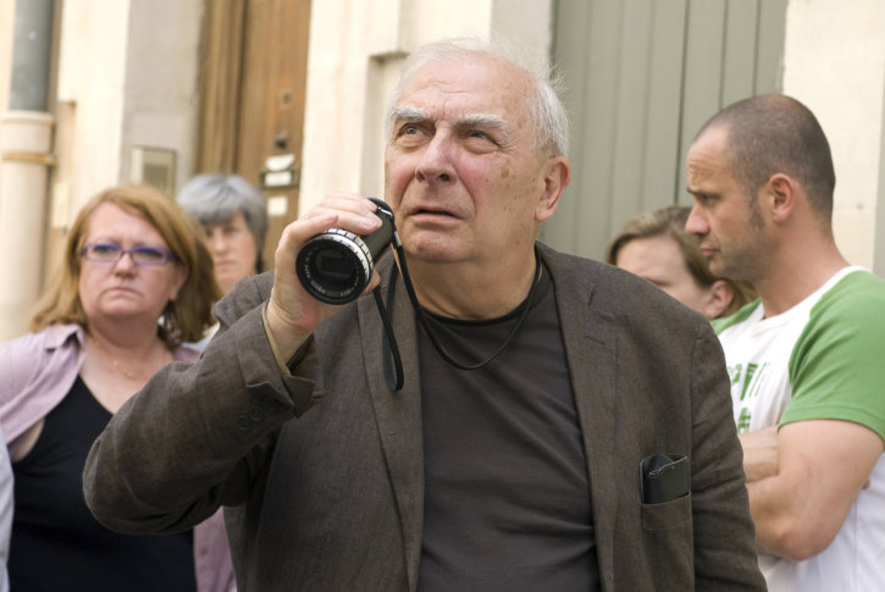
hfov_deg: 19.4
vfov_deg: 13.1
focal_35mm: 105
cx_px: 442
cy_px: 296
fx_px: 2584
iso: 400
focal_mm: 70
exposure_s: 1/200
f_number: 5.6
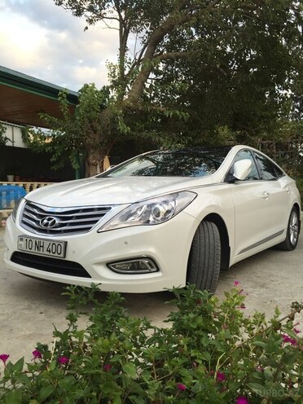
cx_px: 152
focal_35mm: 29
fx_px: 338
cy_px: 202
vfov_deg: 61.7
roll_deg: +0.5
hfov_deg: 48.2
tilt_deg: -2.1
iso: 32
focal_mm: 4.15
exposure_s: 1/120
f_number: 2.2
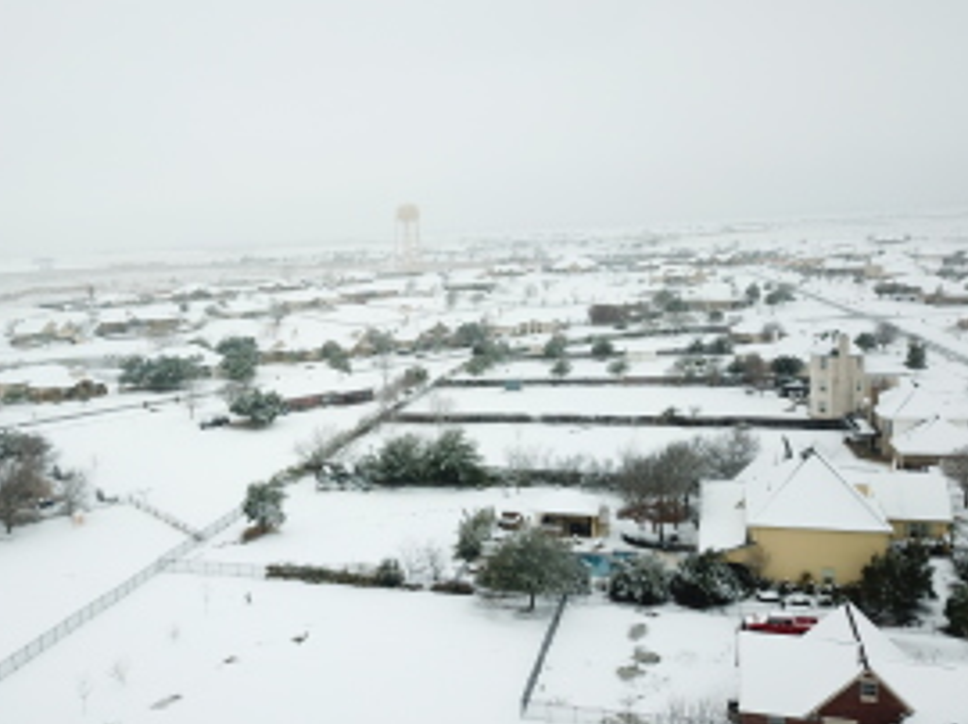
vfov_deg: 40.6
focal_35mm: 35
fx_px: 978
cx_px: 367
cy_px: 362
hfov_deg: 52.2
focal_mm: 4.73
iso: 100
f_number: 2.2
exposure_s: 1/40
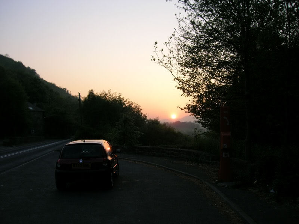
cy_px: 112
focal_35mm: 34
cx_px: 150
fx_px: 294
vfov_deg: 41.8
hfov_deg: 54.0
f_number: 4.9
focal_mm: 5.7
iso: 50
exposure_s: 1/76
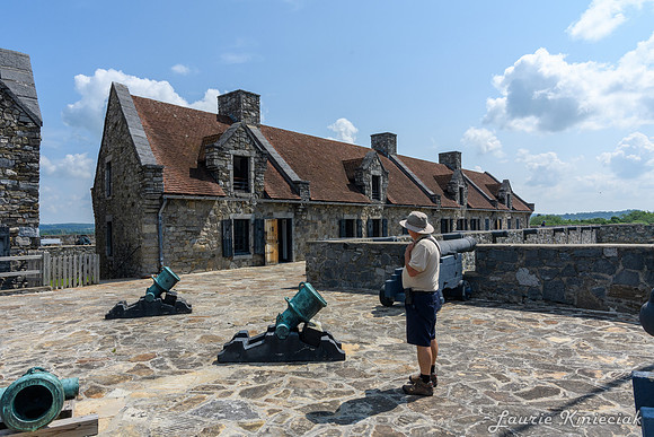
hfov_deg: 73.7
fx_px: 436
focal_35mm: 24
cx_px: 327
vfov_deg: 53.2
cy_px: 218
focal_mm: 16
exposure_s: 1/500
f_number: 11
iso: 400
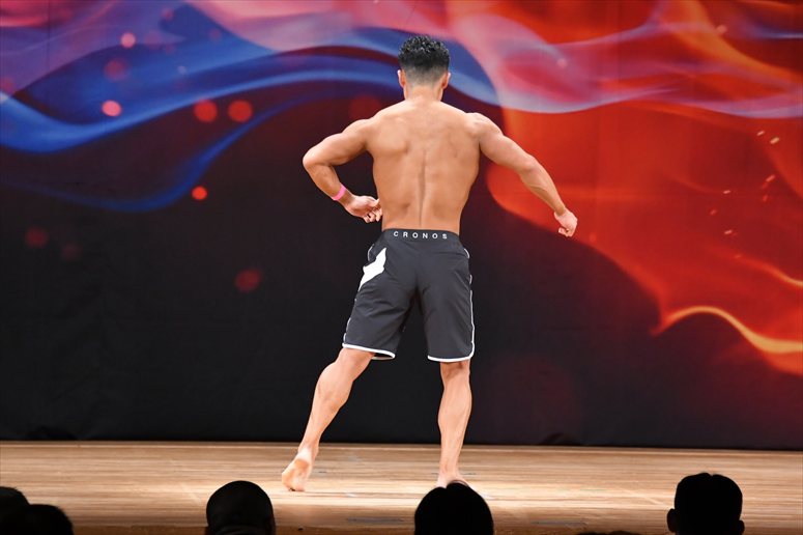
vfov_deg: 5.4
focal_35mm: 255
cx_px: 402
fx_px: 5685
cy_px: 268
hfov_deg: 8.1
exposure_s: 1/400
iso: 3200
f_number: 5.6
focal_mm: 170
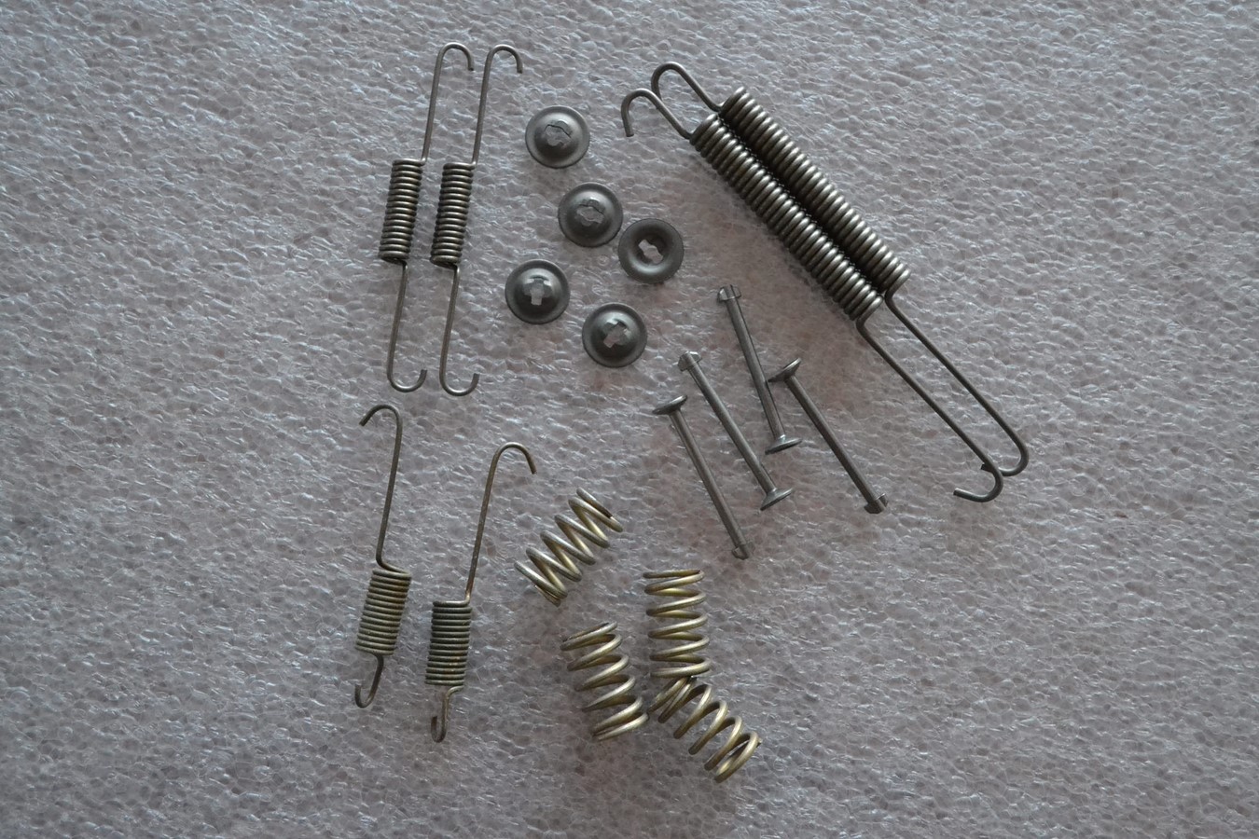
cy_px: 420
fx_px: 1521
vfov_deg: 30.8
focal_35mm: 44
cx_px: 630
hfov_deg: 45.0
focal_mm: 29
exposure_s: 1/60
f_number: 4.5
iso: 2800
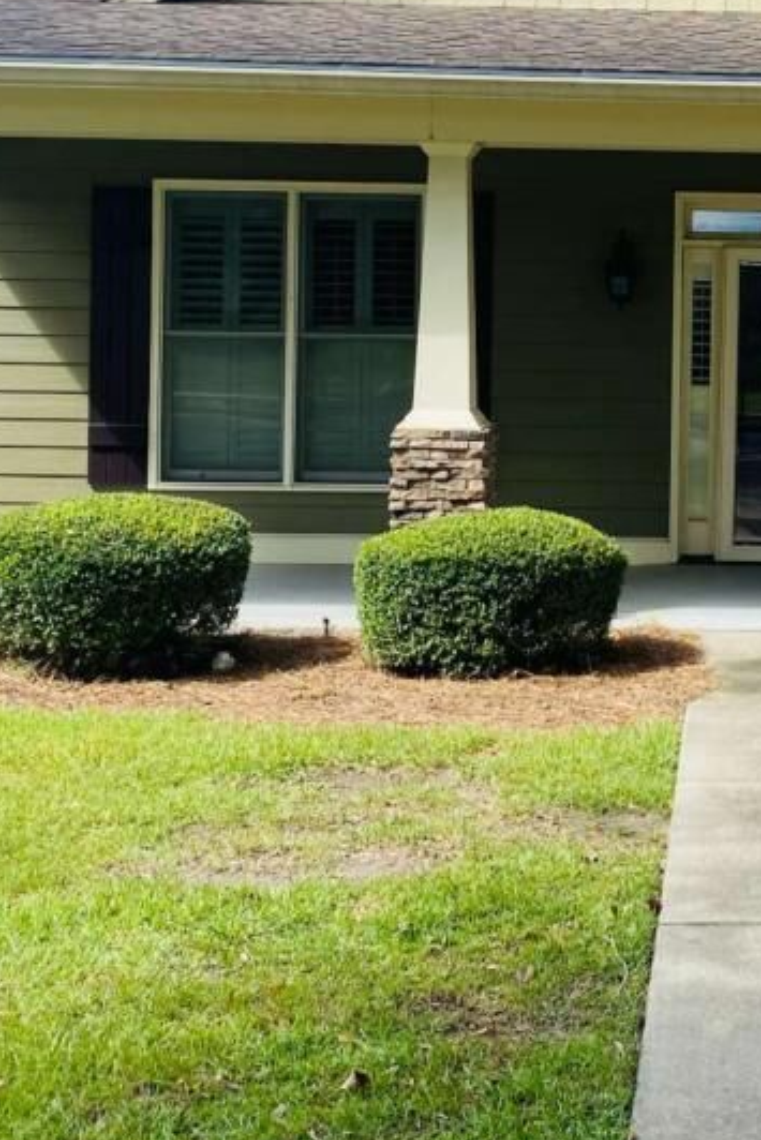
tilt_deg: -1.7
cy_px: 315
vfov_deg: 32.4
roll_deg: +0.6
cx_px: 757
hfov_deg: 21.5
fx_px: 1933
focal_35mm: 61
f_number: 1.8
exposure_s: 1/1362
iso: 32
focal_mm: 4.25
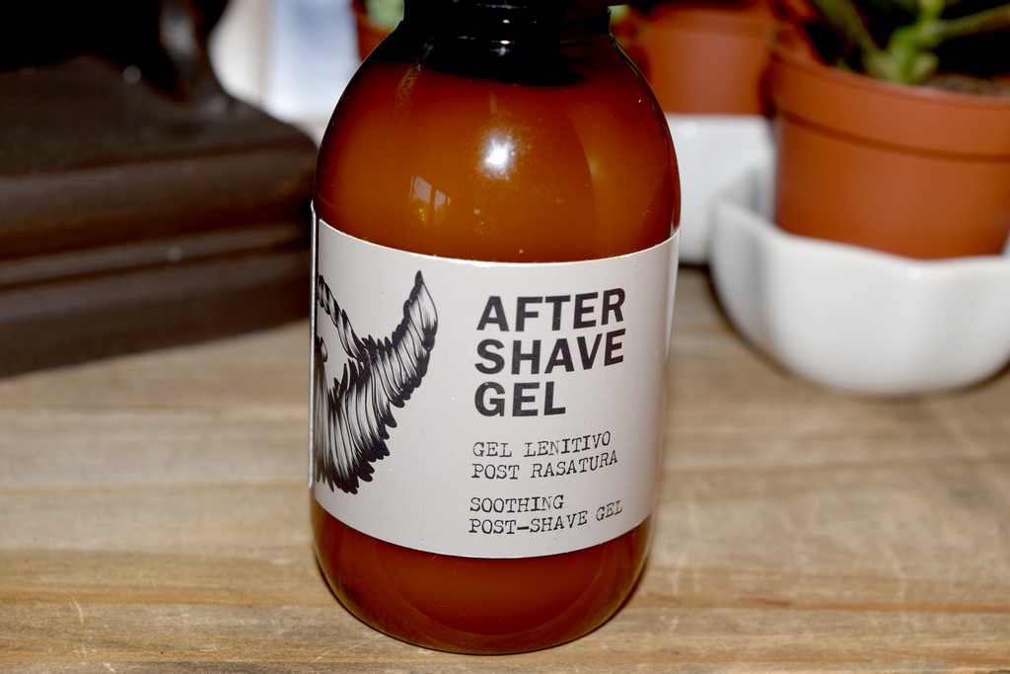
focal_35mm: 63
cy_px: 337
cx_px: 505
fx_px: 1768
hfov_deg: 31.9
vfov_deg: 21.6
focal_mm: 42
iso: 100
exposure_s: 1/60
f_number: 8
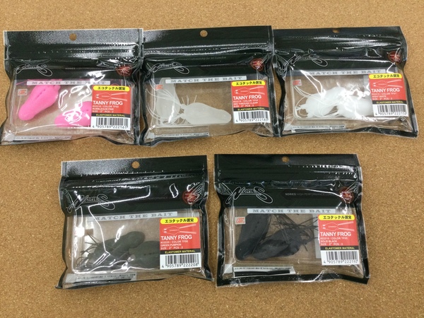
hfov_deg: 58.4
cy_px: 159
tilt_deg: -77.5
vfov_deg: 45.4
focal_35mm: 31
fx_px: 380
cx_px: 212
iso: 40
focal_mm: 3.3
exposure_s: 1/30
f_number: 2.4
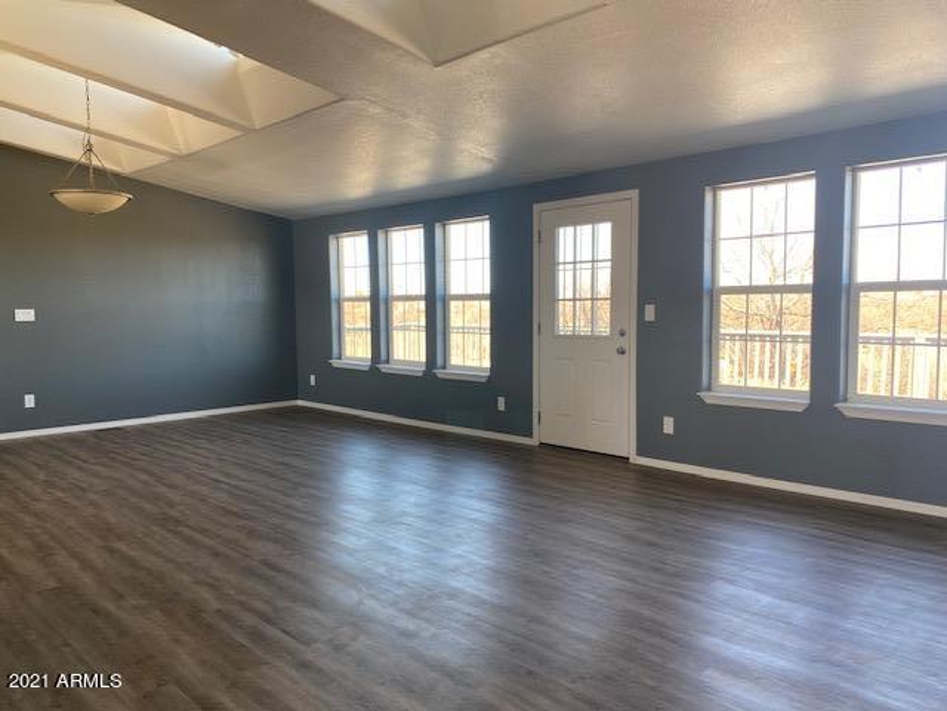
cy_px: 356
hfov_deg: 67.3
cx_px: 474
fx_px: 711
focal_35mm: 26
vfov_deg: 53.1
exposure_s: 1/121
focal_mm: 4.25
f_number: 1.8
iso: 64
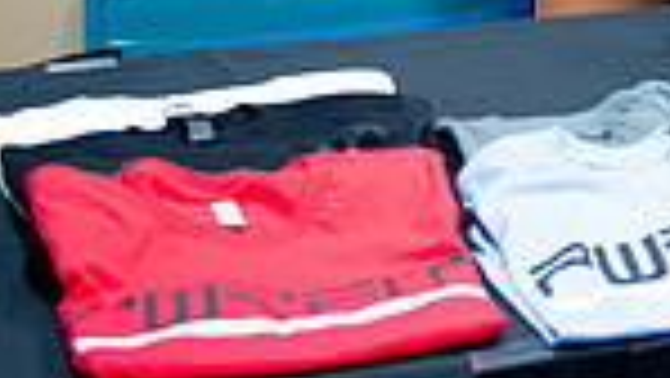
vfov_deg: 8.8
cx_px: 922
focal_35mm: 130
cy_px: -369
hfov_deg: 15.5
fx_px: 2311
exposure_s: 1/125
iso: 3200
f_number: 2.8
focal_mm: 32
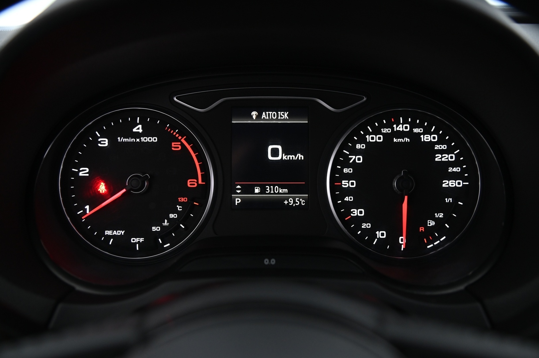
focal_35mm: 38
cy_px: 179
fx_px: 568
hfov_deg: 50.7
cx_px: 270
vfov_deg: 35.0
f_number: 4
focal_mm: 38
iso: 2000
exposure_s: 1/20
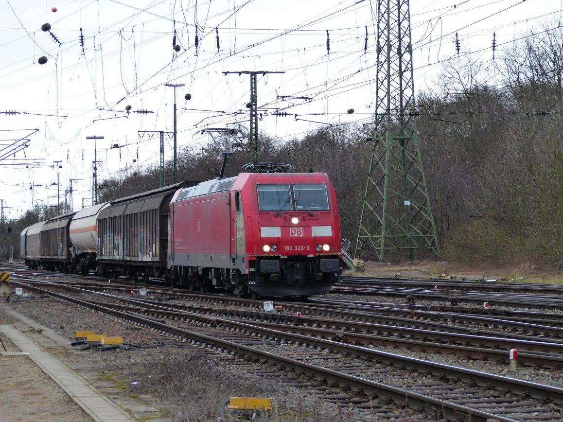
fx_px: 1837
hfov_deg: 17.4
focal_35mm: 113
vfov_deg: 13.1
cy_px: 208
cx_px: 284
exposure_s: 1/125
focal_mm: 19.6
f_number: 2.8
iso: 160
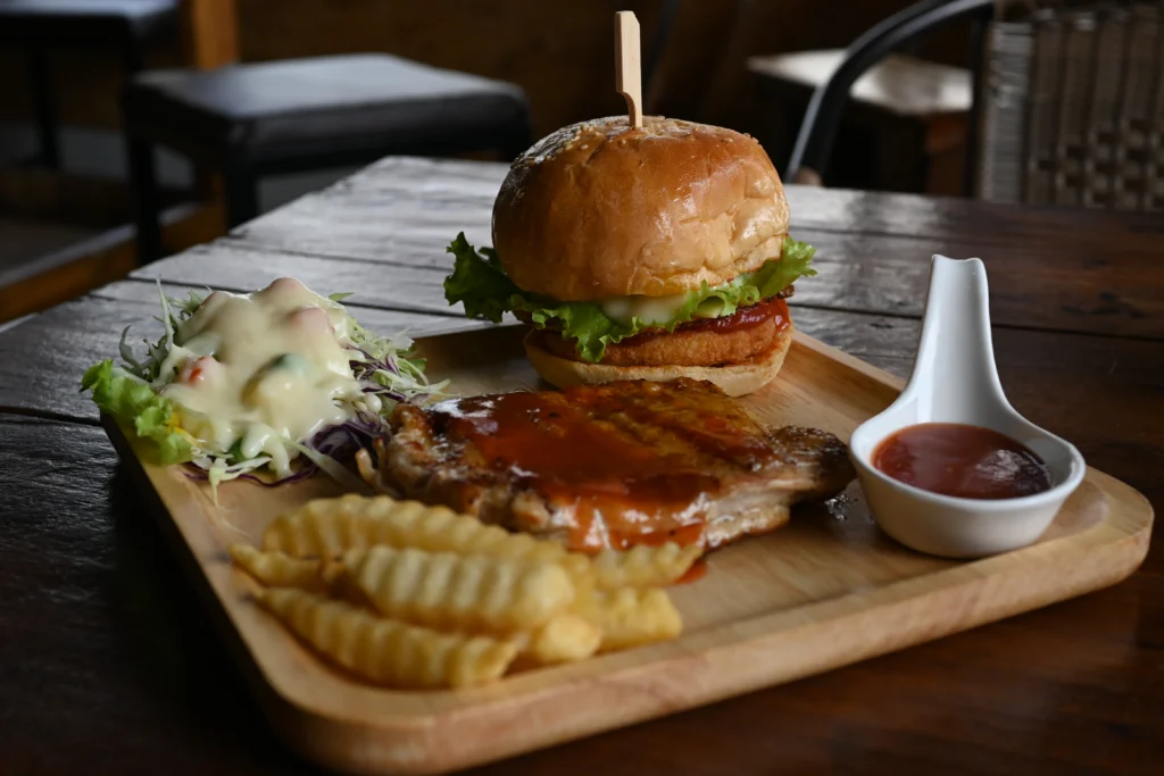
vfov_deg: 31.9
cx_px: 582
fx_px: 1358
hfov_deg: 46.4
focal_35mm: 42
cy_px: 388
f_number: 5
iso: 200
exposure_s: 1/250
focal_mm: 28
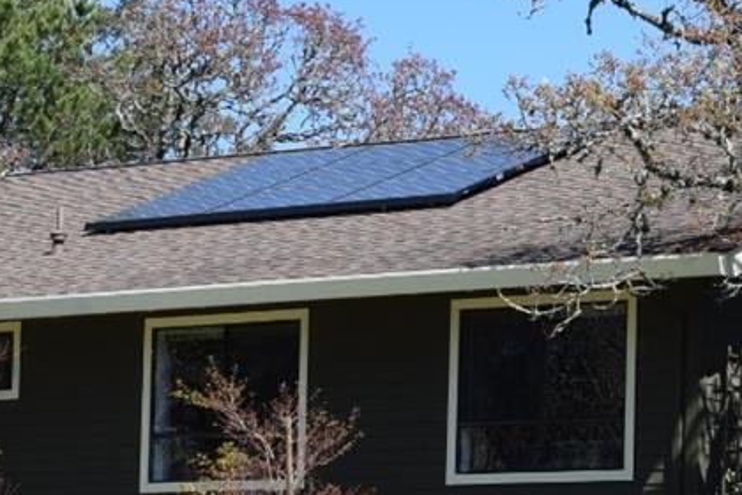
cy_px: 476
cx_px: 837
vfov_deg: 9.1
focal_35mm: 150
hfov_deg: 13.4
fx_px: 3091
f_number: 10
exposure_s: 1/400
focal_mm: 28
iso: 200
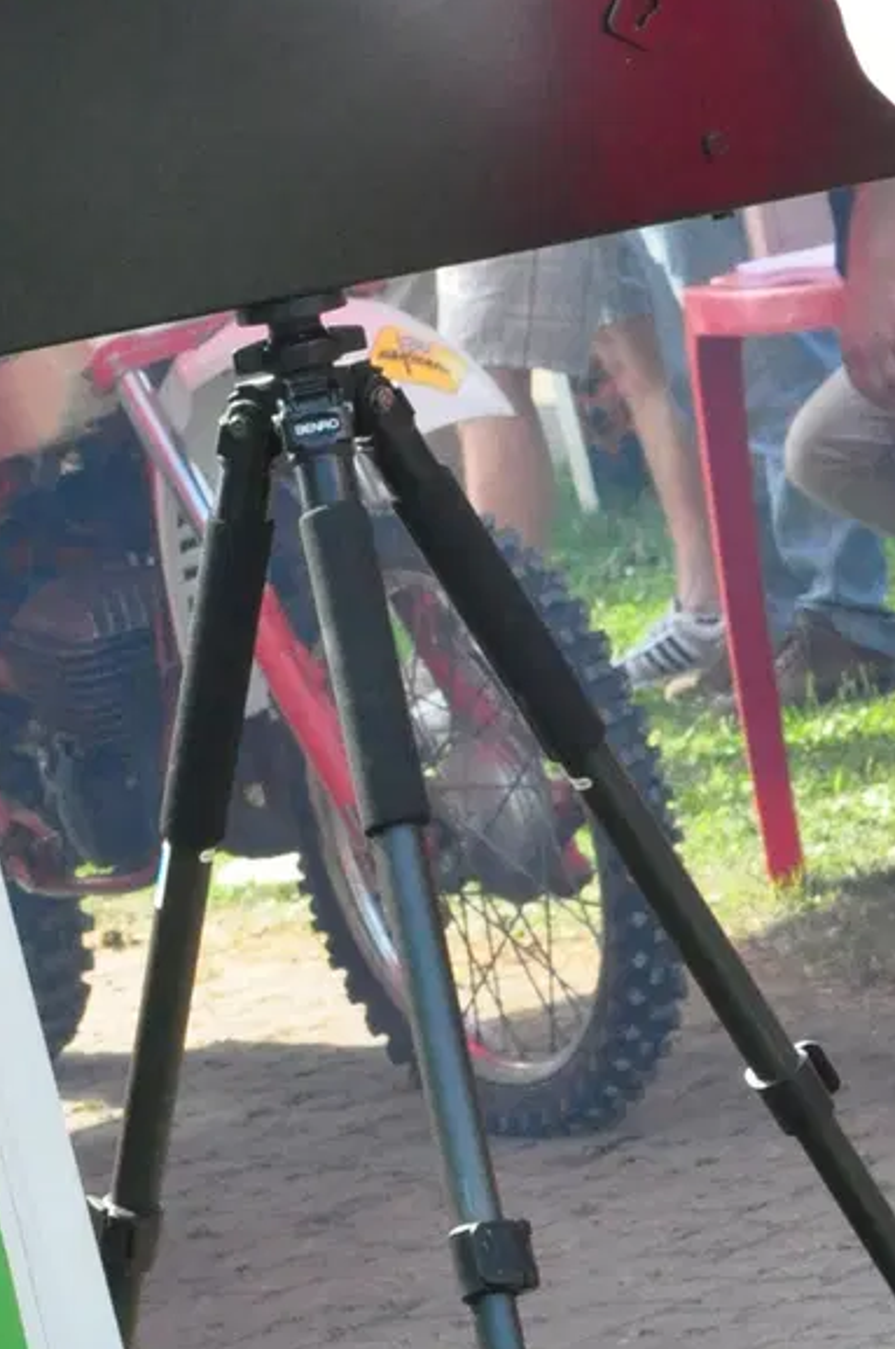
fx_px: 9671
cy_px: 667
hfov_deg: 5.3
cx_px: -393
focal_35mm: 259
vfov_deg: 8.0
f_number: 13
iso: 2000
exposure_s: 1/250
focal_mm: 55
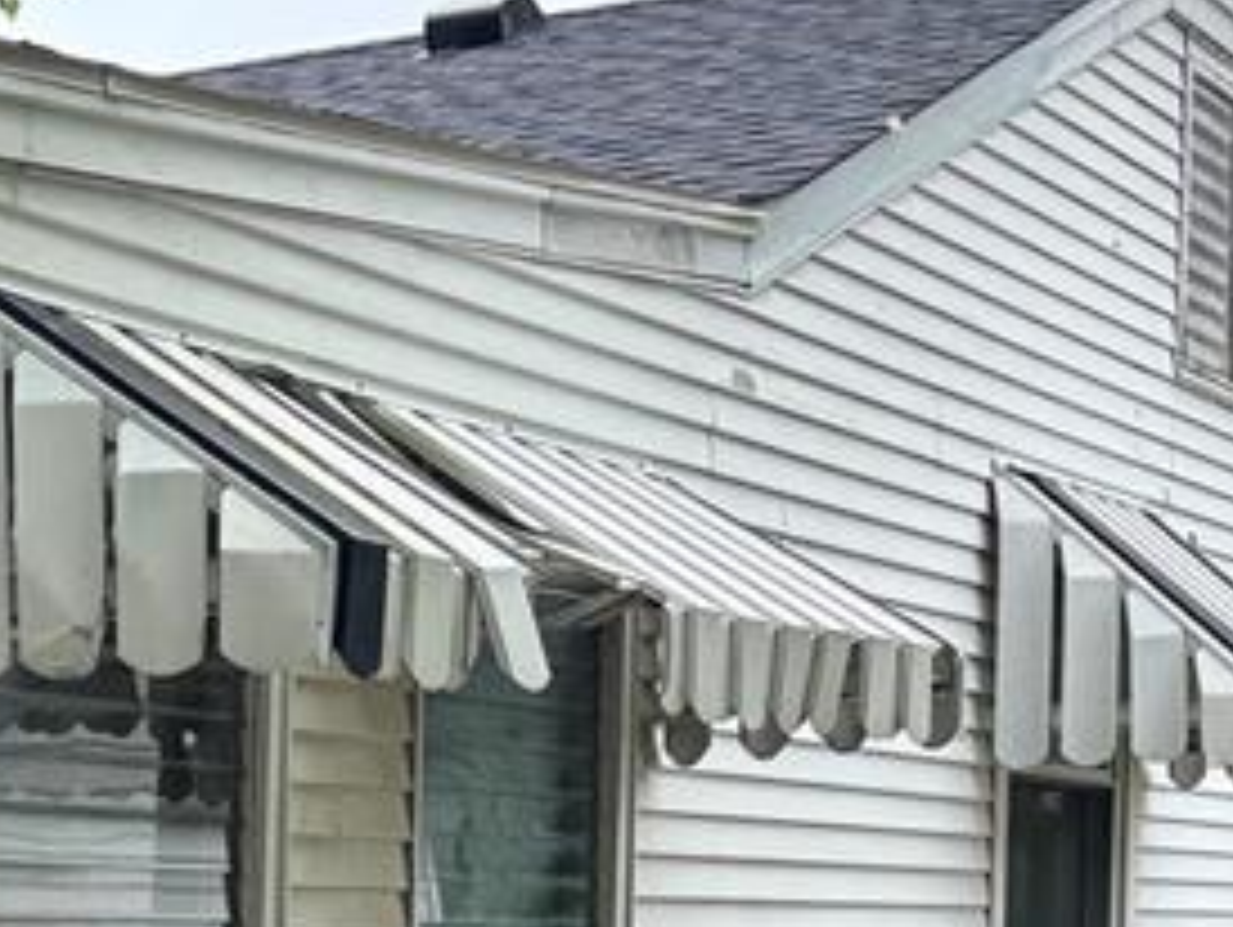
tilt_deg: -5.6
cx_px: 90
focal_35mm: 97
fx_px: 3458
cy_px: 1269
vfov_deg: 14.5
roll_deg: -0.2
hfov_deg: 19.8
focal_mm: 5.96
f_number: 1.6
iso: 50
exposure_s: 1/970
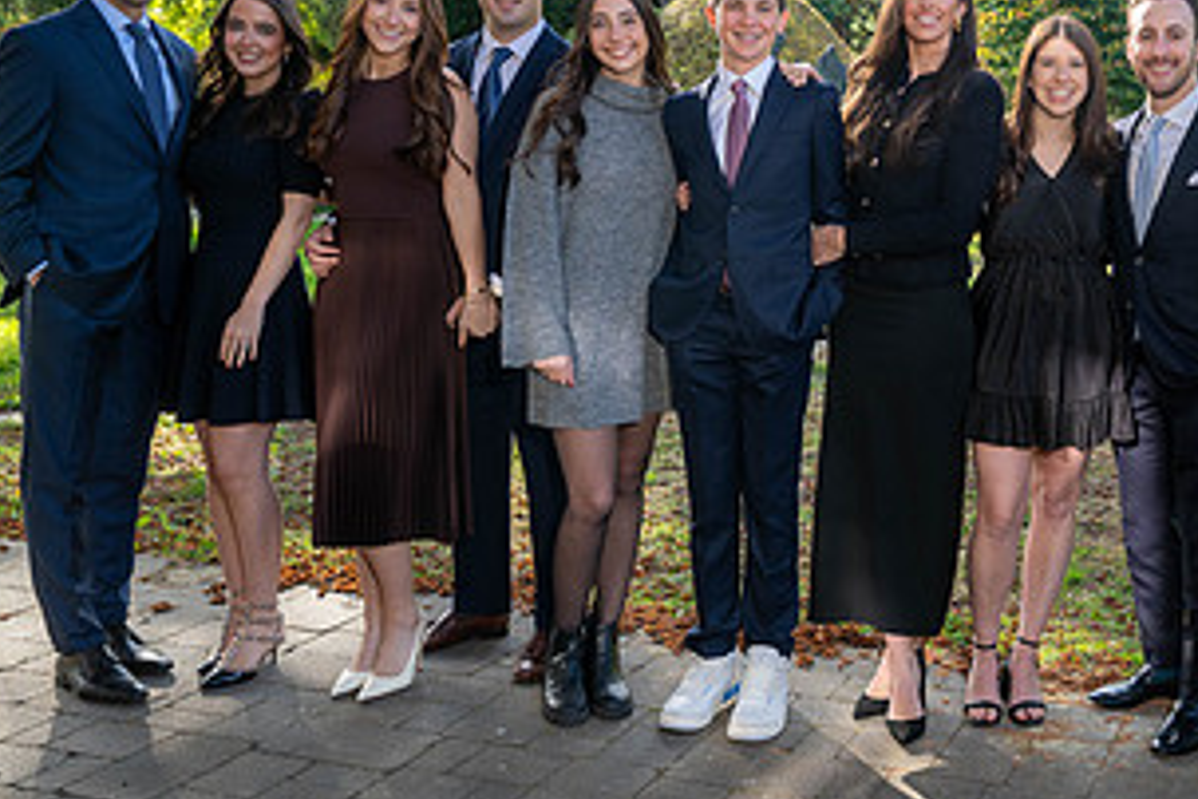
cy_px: 235
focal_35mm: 46
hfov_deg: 41.3
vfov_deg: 28.9
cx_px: 925
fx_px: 1531
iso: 320
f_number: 4.5
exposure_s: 1/200
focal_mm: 24
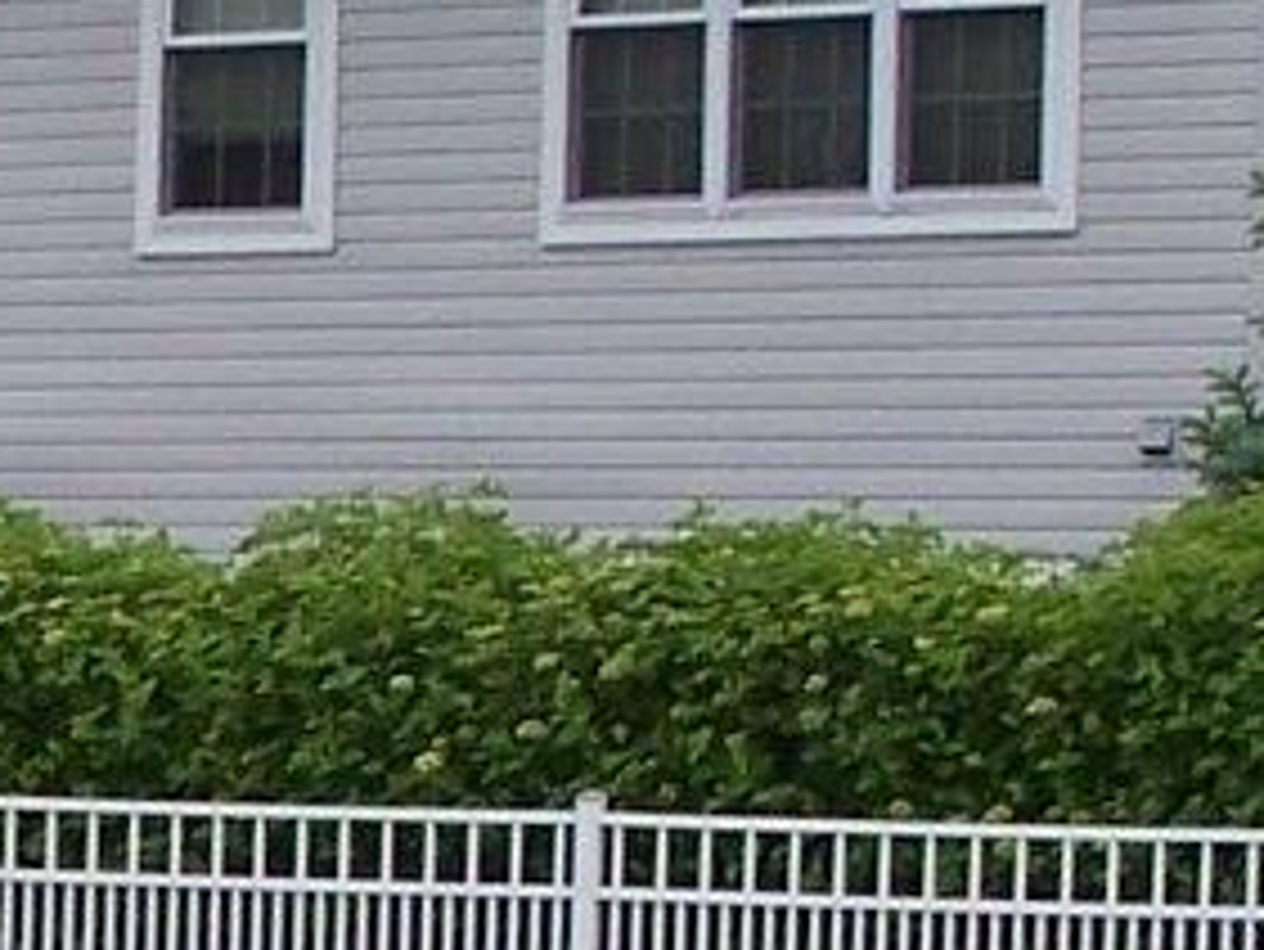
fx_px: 10484
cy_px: 1369
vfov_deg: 5.1
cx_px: -783
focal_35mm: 287
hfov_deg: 6.8
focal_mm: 9.3
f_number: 4.5
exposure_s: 1/350
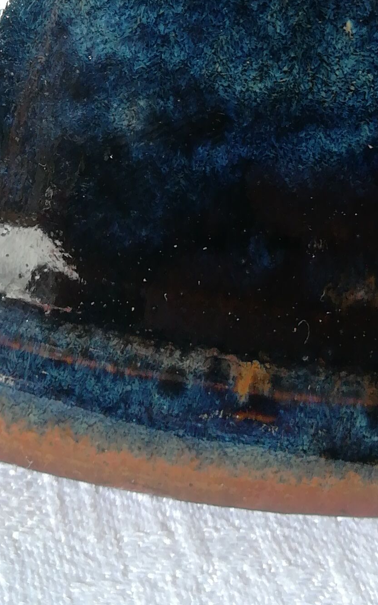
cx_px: 327
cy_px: -200
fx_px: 1351
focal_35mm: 82
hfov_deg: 15.8
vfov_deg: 22.4
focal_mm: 3.83
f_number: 2.2
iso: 80
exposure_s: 1/30
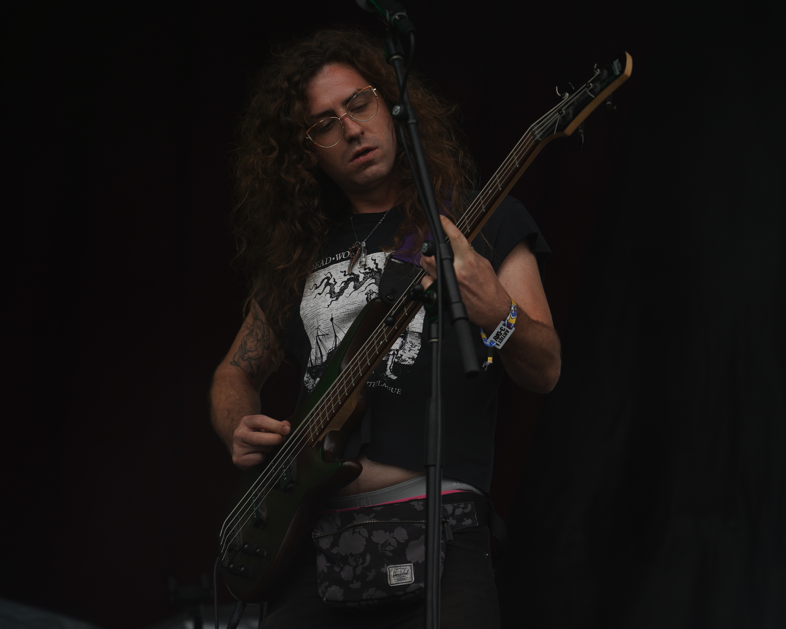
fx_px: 2768
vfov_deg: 13.0
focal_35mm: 119
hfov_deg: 16.2
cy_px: 313
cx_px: 426
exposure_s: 1/250
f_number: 5.6
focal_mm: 105
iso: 100
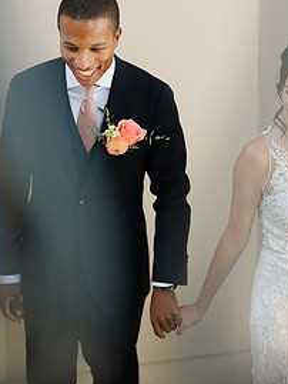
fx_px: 1873
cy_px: 116
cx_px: 180
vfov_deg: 11.7
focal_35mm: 169
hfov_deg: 8.8
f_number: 1.8
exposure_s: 1/400
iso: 64
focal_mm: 105
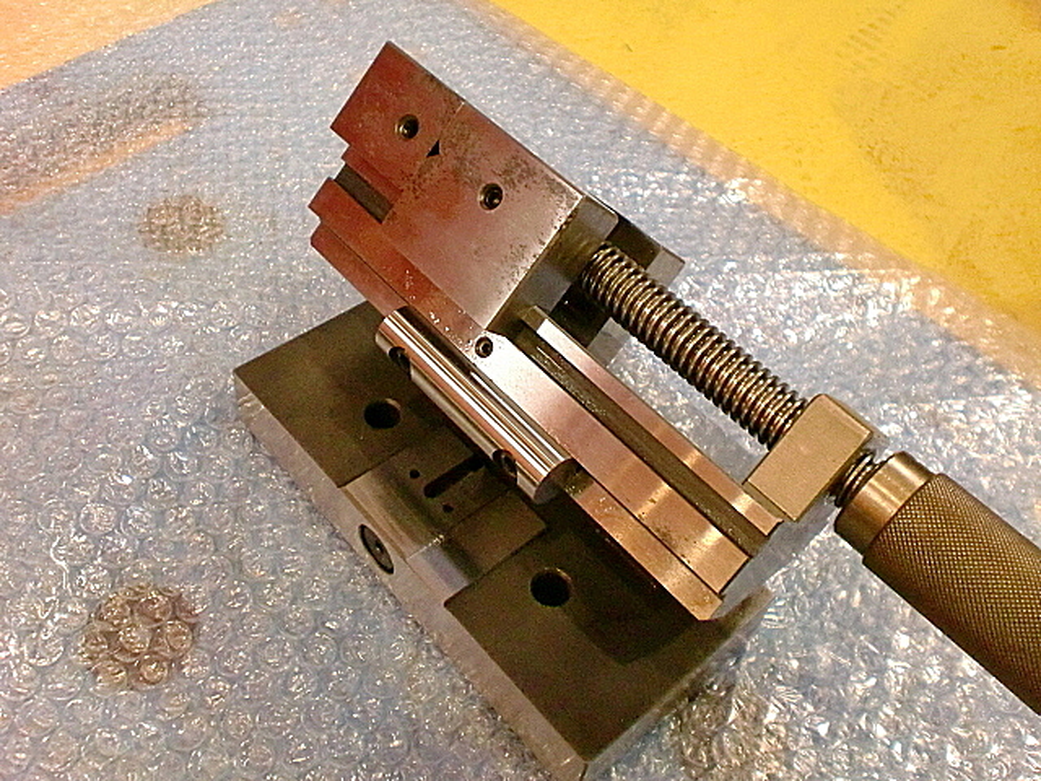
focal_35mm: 35
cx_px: 520
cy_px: 390
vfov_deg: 40.7
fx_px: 1053
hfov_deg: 52.6
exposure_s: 1/60
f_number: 3.1
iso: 800
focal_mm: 6.3
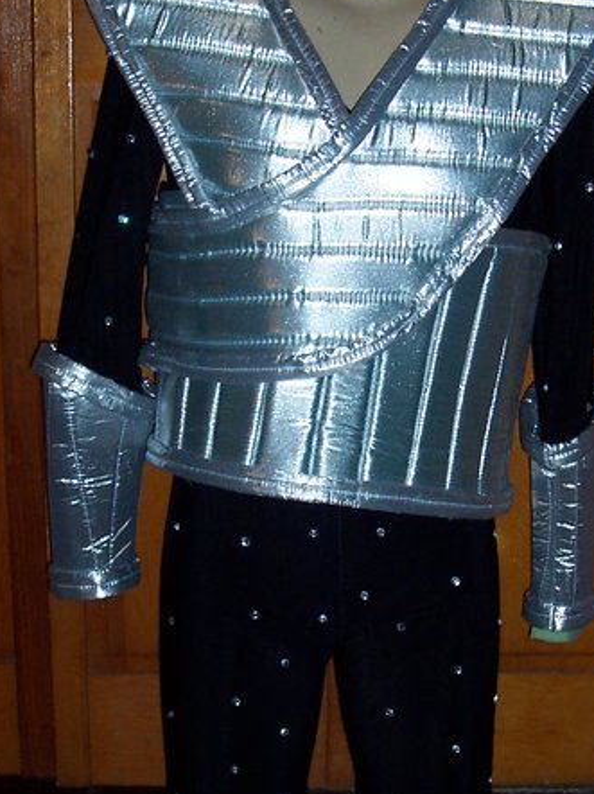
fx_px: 1534
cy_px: 447
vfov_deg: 29.0
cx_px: 355
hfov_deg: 21.9
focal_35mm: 67
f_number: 2.8
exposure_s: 1/60
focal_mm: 5.6
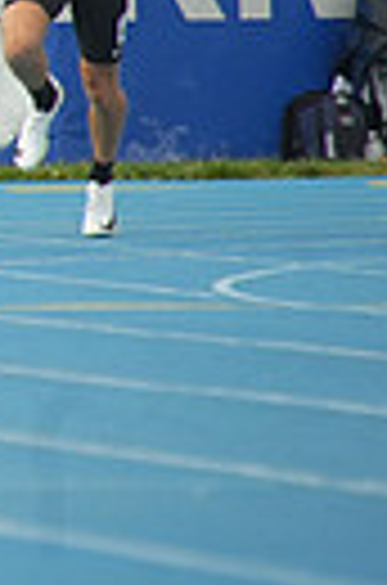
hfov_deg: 0.8
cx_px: -886
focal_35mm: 1791
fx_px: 29033
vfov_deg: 1.2
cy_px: -56
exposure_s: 1/1250
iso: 1000
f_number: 5.6
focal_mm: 400
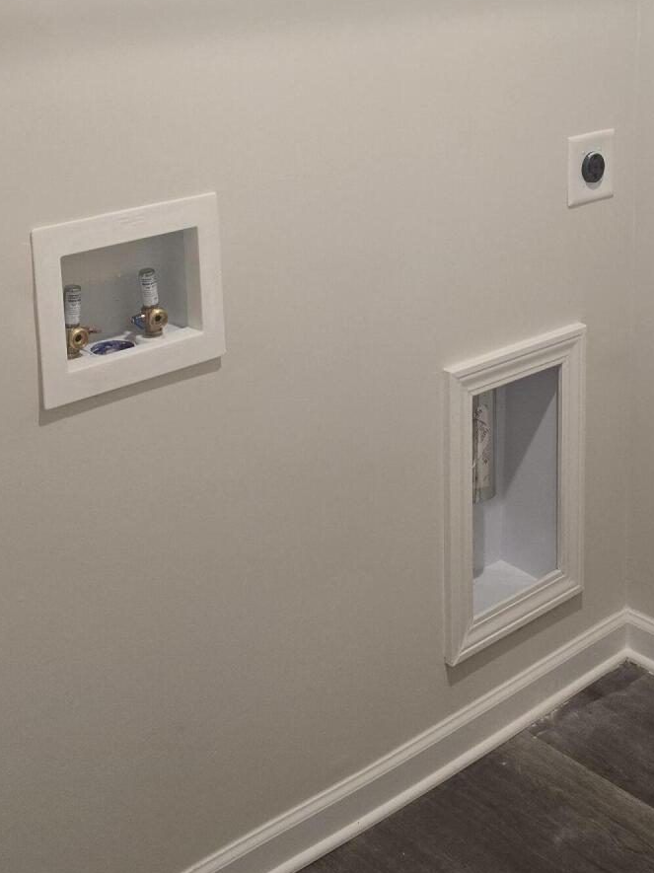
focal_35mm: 52
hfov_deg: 27.8
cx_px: 450
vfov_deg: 35.3
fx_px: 1311
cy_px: 135
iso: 320
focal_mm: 6.3
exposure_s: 1/120
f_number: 1.7
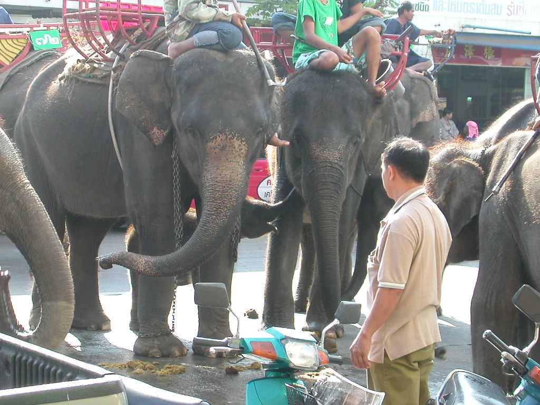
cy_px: 202
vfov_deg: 16.1
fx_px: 1435
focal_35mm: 92
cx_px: 270
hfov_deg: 21.3
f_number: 4.4
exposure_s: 1/81.3
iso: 100
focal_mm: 14
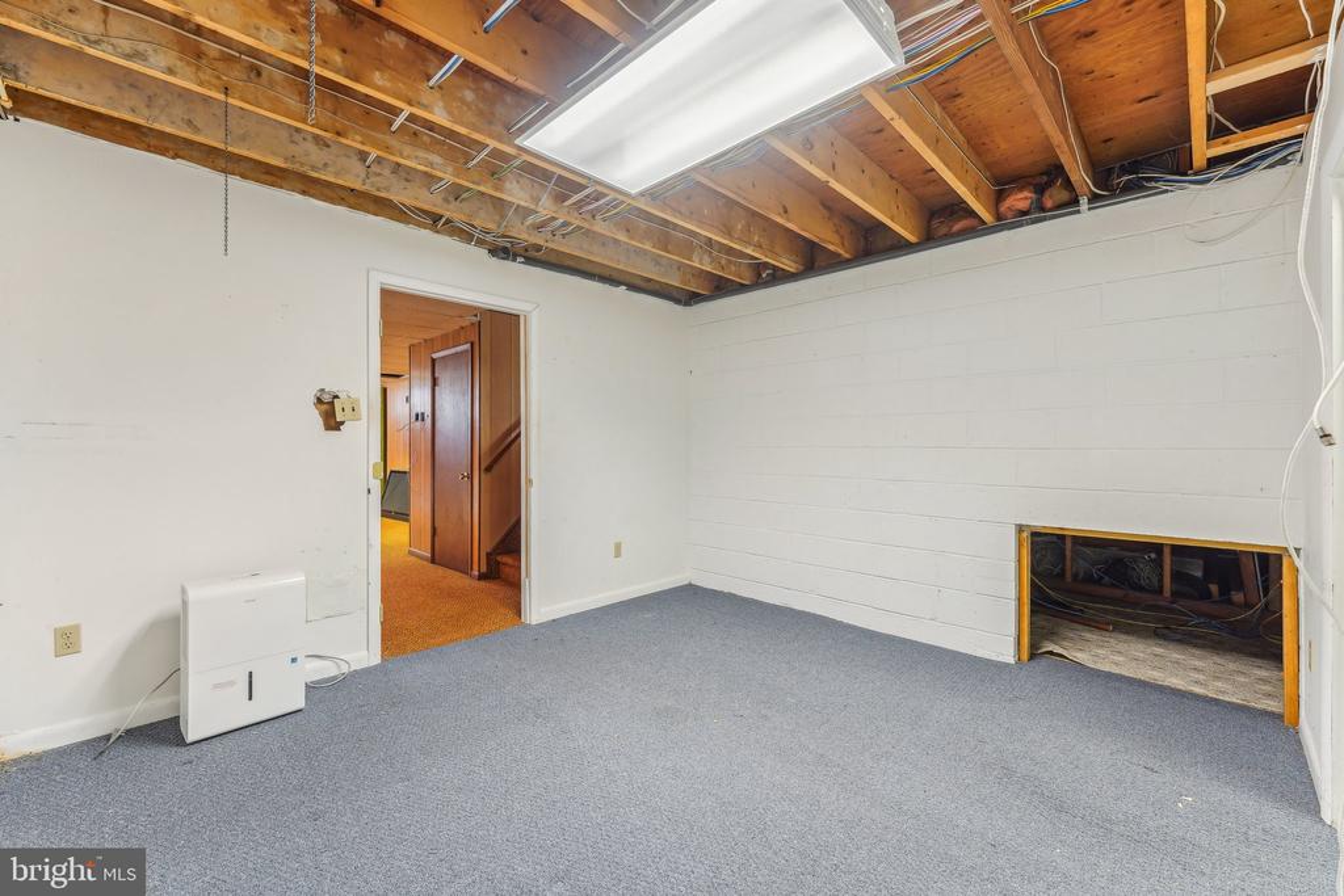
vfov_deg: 81.2
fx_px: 523
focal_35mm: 14
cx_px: 672
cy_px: 448
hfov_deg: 104.2
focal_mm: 14
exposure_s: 1/13
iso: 500
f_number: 8
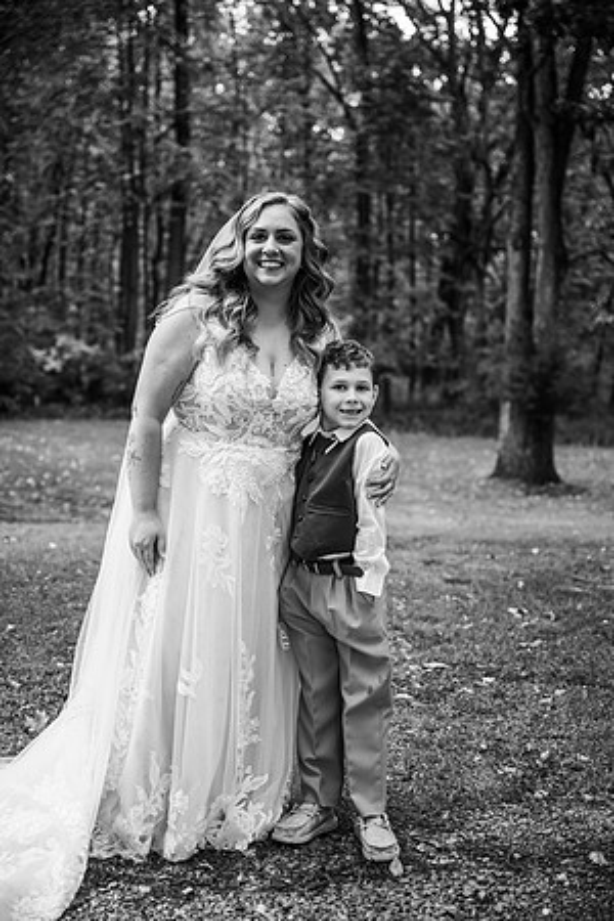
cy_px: 460
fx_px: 1279
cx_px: 307
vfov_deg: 39.6
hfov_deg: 27.0
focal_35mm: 50
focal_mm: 50
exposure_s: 1/400
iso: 200
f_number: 2.8
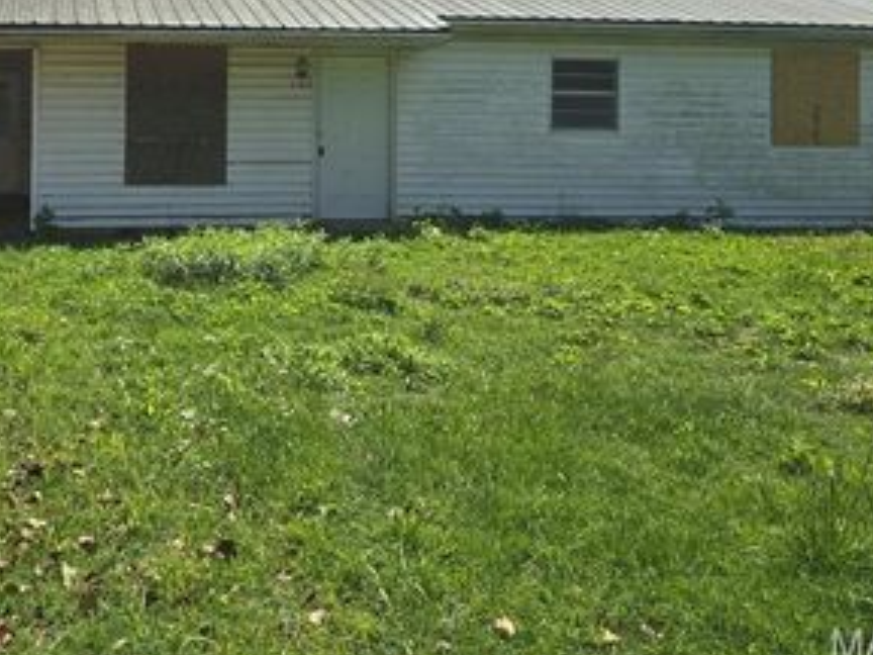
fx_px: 1009
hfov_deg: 45.2
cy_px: 108
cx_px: 221
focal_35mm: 40
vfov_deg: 34.6
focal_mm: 6.3
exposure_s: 1/732
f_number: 1.7
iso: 12
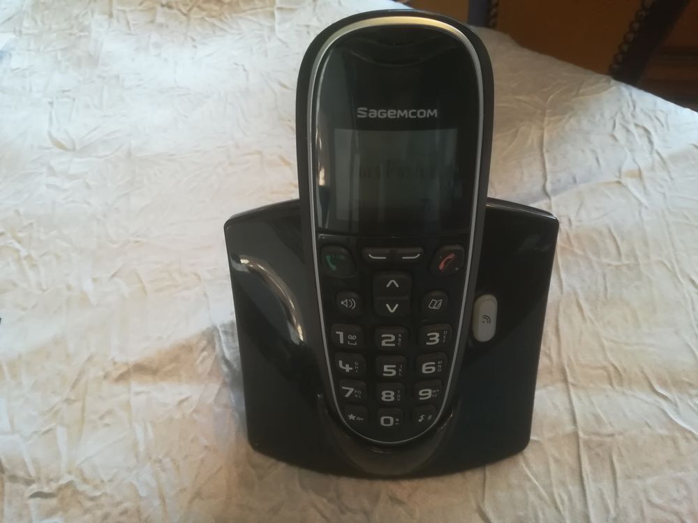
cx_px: 349
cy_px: 262
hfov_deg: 67.3
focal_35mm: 26
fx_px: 524
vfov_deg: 53.1
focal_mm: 3.83
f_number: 2.2
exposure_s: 1/33.3
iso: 400
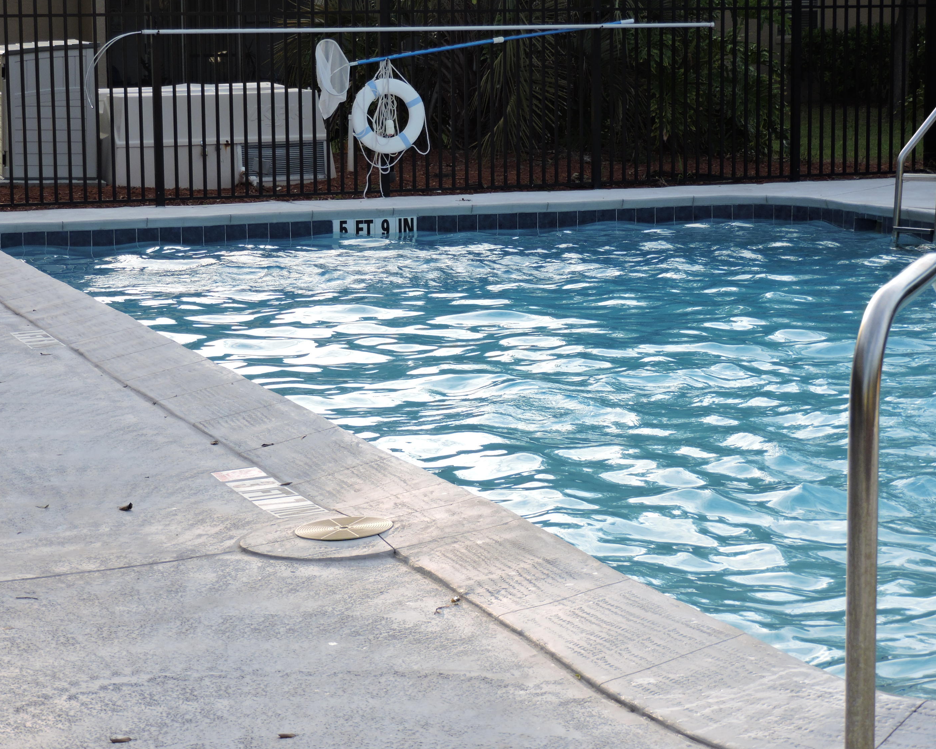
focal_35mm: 89
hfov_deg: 21.5
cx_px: 463
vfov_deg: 17.3
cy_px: 373
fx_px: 2465
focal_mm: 15.2
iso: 100
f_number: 4
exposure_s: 1/320
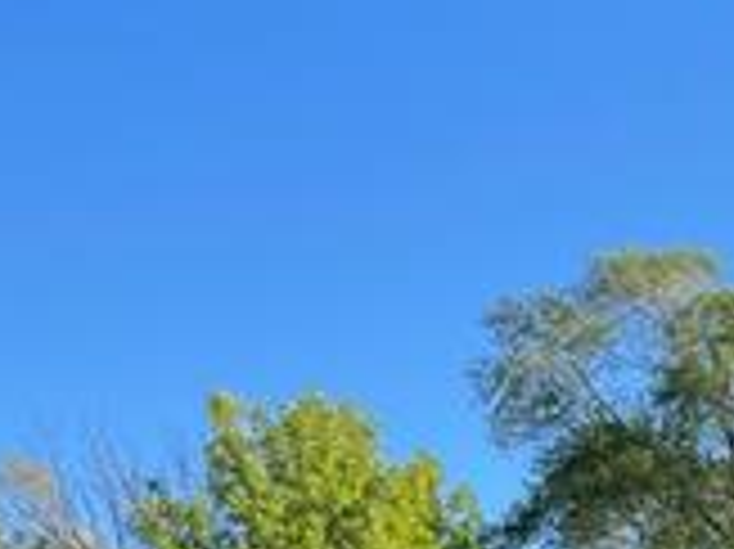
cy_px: 1004
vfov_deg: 13.0
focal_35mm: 102
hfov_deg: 17.2
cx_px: 1130
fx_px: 2161
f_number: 1.6
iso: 32
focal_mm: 5.1
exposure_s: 1/1130
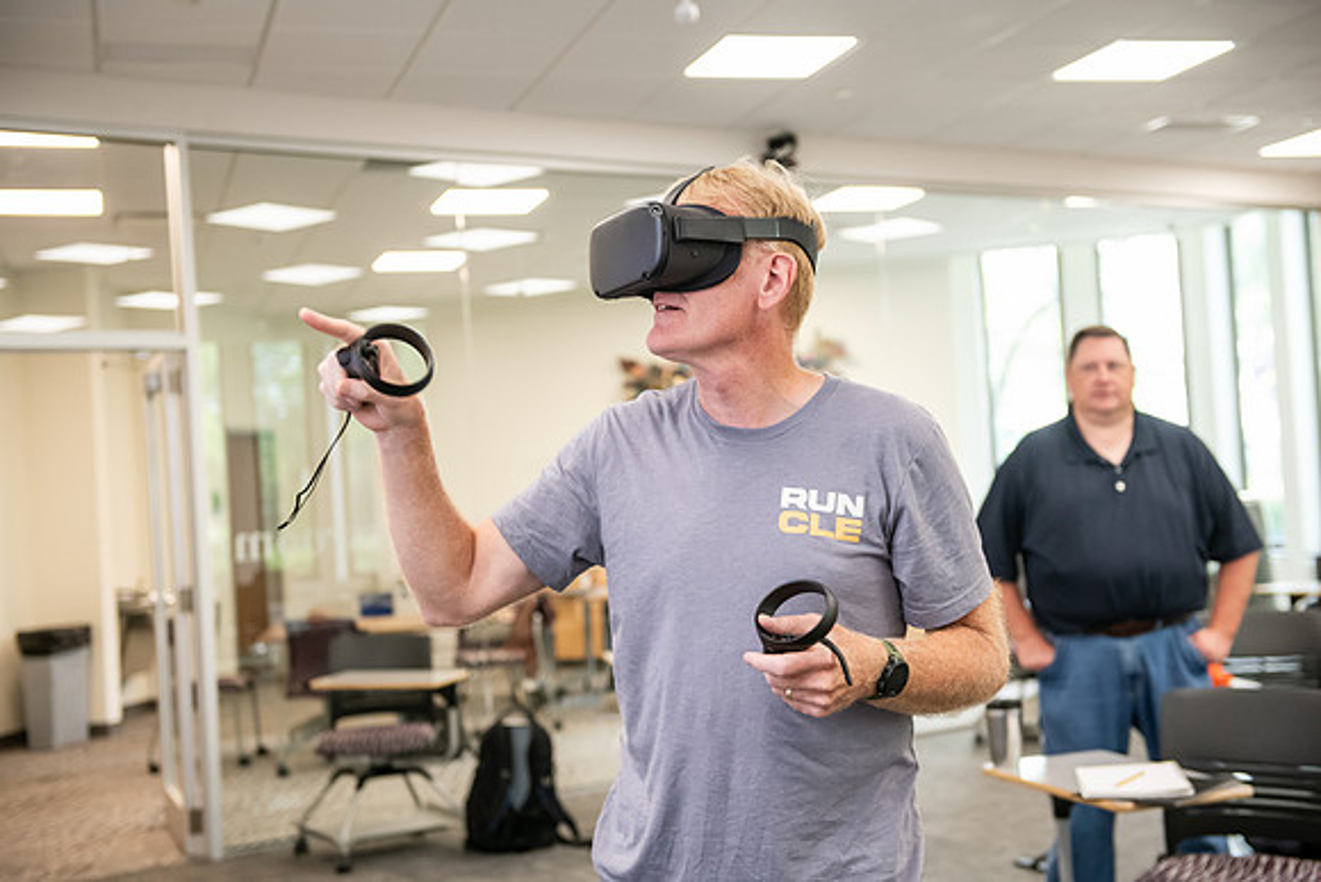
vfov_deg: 28.1
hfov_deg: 41.1
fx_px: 1762
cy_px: 441
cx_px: 660
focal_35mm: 48
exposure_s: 1/160
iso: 1600
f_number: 3.2
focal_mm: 48
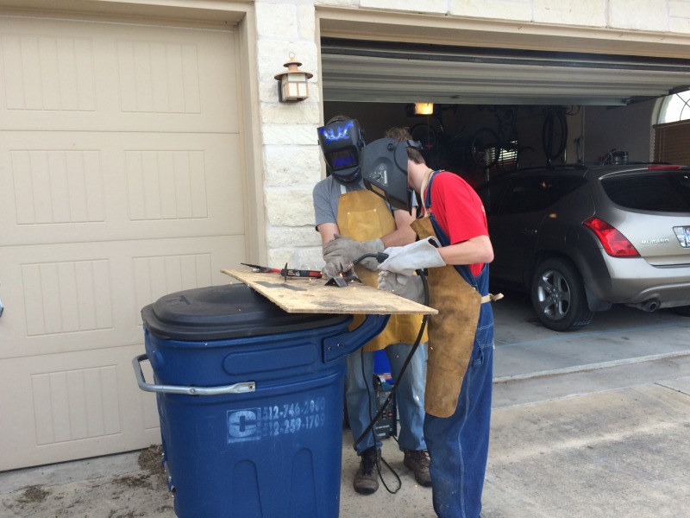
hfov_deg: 61.7
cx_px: 345
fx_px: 578
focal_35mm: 29
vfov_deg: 48.2
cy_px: 259
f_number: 2.2
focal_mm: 4.15
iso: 32
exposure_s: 1/266
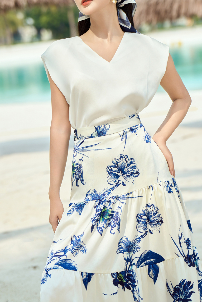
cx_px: 105
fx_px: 984
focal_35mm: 117
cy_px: 117
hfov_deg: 11.7
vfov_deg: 17.5
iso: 100
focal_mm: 75
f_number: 3.2
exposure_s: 1/1000
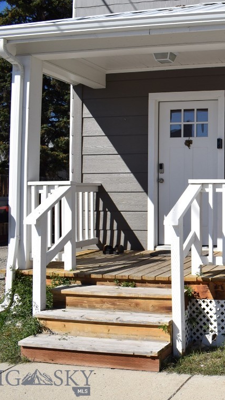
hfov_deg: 22.6
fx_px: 509
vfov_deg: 42.9
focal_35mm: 48
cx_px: 283
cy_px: 200
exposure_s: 1/500
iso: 200
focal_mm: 20
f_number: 11
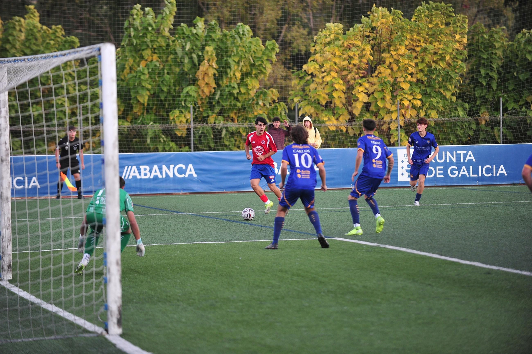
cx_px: 266
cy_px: 177
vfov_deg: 7.8
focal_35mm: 175
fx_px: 2585
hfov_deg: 11.8
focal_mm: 175
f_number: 2.8
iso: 1000
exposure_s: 1/400
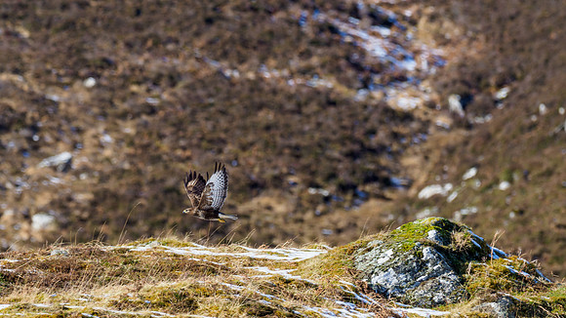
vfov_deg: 1.7
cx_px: 306
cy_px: 185
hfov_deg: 3.1
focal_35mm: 708
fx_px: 10623
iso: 200
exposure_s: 1/640
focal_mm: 300
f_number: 5
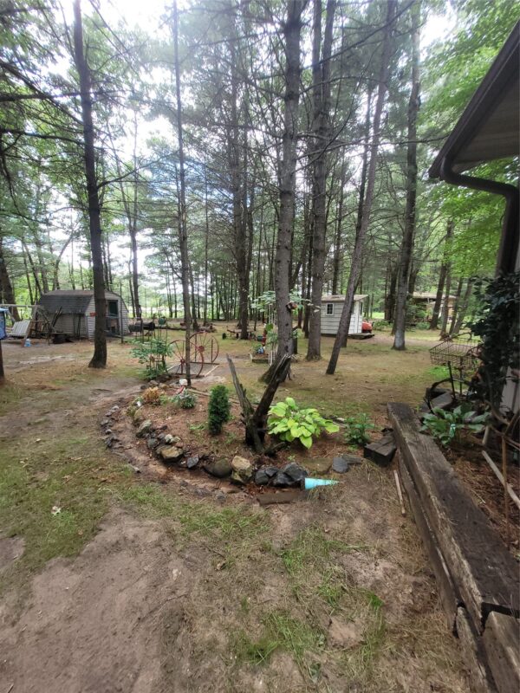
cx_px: 260
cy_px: 346
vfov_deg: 106.2
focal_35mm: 13
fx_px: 260
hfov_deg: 89.9
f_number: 2.2
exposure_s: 1/100
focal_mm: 1.74
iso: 50
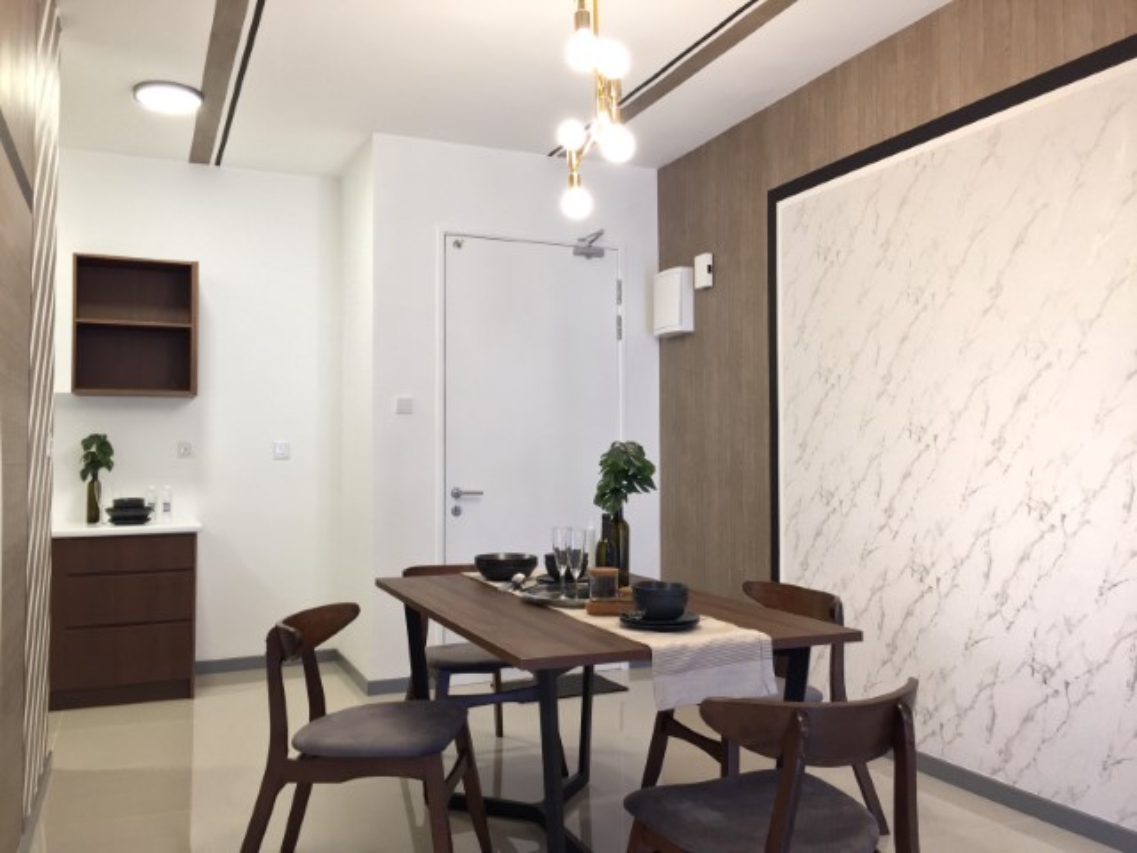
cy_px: 426
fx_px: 953
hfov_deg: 61.7
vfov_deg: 48.2
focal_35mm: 29
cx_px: 568
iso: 64
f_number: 2.2
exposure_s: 1/33
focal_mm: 4.15
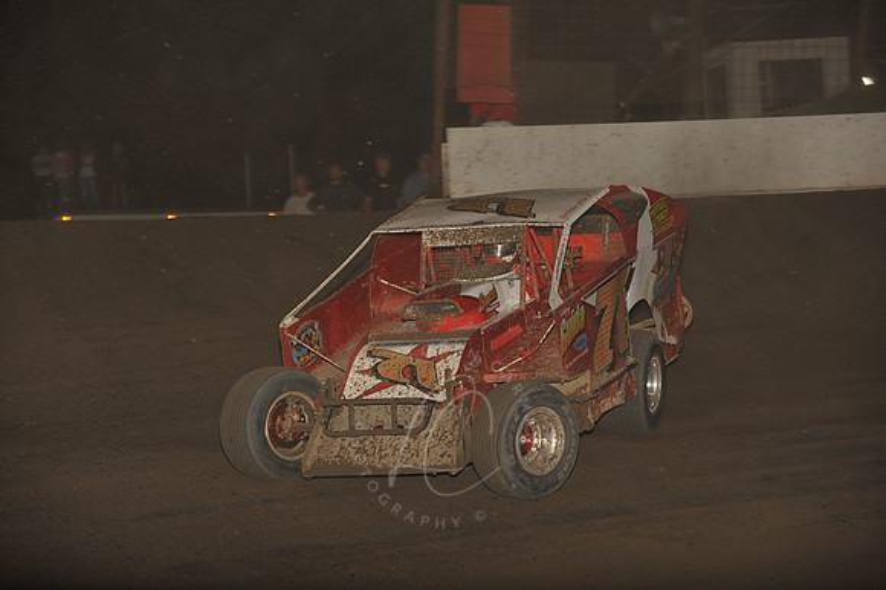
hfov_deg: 15.2
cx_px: 443
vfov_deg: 10.1
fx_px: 3320
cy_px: 295
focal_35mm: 135
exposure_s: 1/320
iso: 640
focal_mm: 135
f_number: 6.3
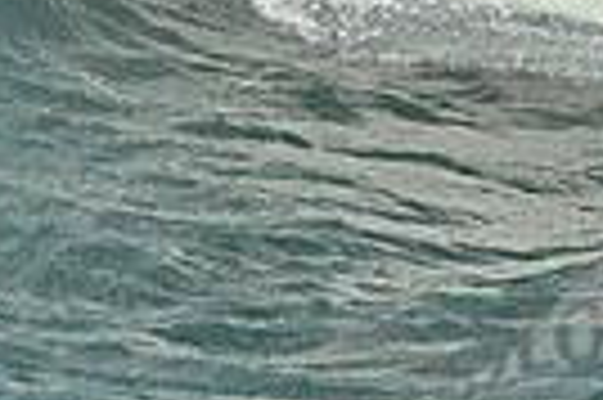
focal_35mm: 303
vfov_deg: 4.5
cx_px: 94
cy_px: -317
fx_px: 5069
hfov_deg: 6.8
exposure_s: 1/1250
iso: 320
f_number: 9
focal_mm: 70
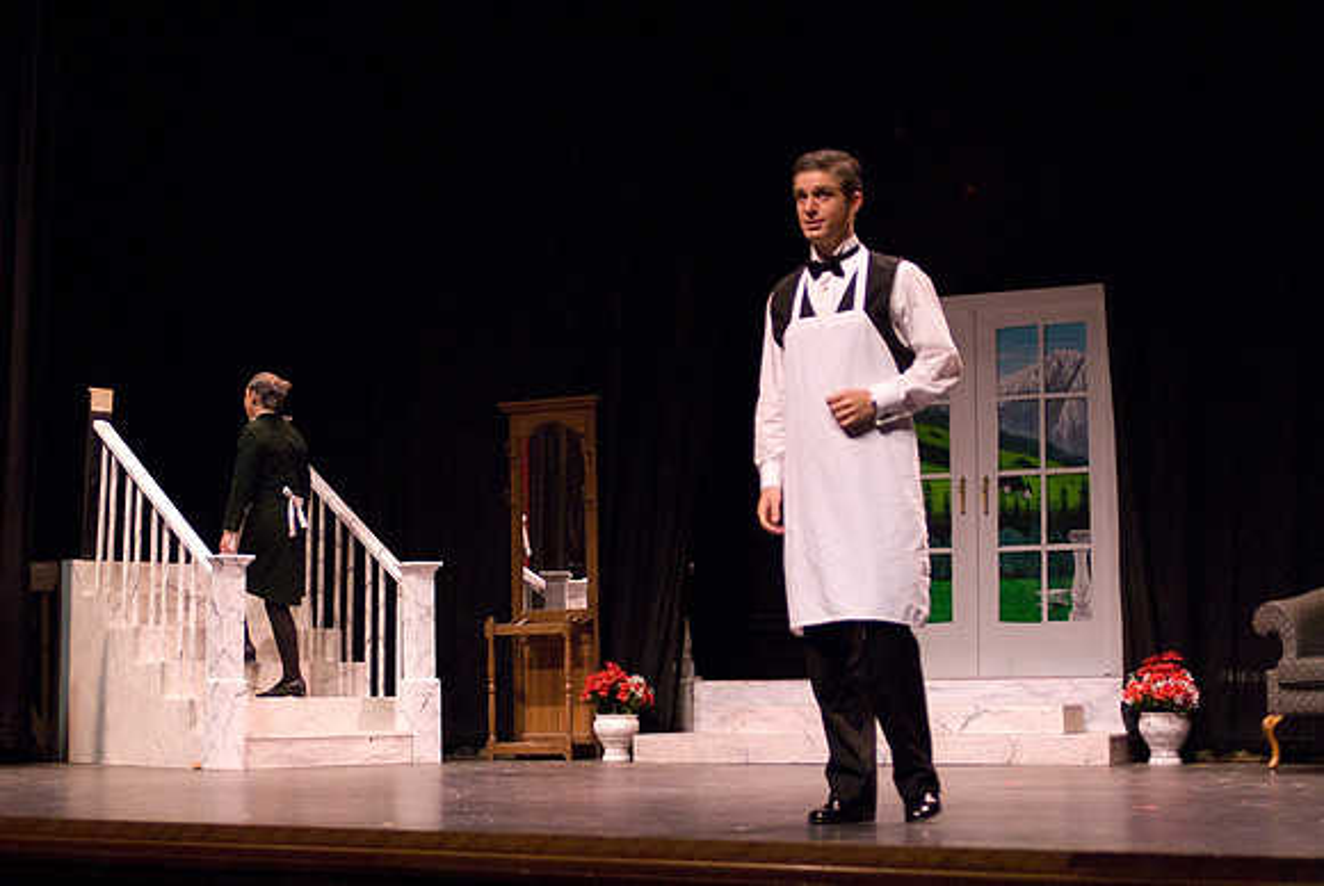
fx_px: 2098
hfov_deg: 35.0
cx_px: 662
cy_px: 443
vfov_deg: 23.8
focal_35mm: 57
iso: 1600
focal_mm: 38
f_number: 2.8
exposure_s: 1/160
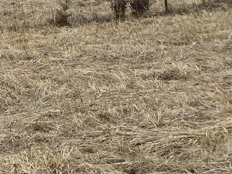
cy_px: 13
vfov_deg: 14.5
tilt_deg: -7.3
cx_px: -204
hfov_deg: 16.0
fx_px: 676
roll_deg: -2.4
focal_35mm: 101
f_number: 1.8
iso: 32
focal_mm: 4.25
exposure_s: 1/981
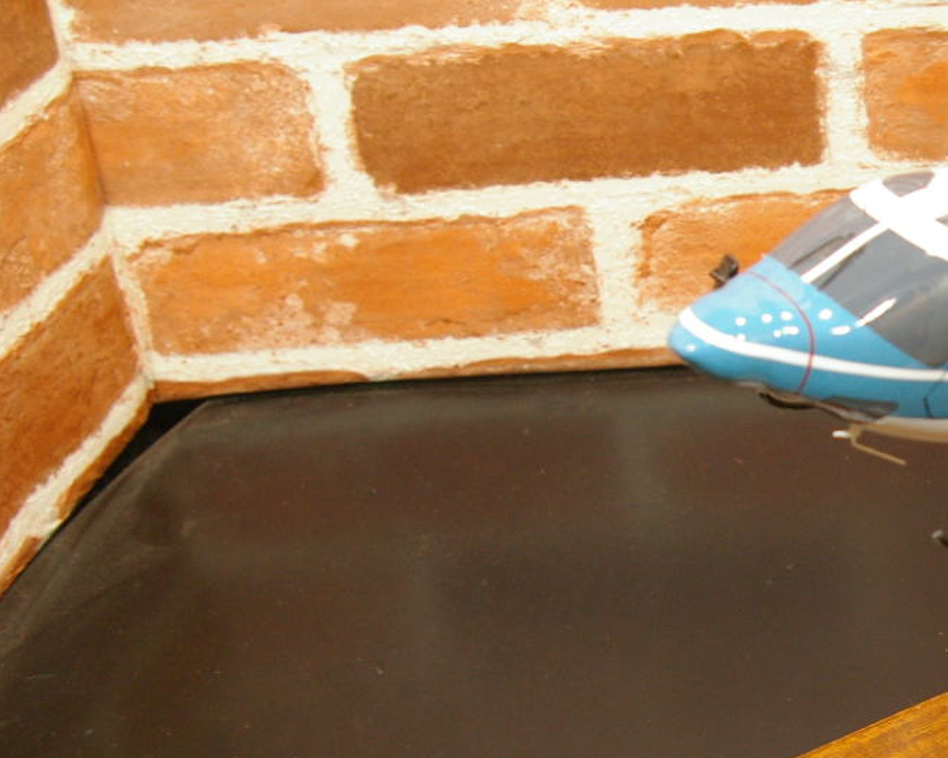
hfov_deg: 21.5
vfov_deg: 18.2
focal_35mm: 84
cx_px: 1070
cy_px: 476
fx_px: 2356
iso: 800
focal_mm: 26
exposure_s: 1/20
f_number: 5.6
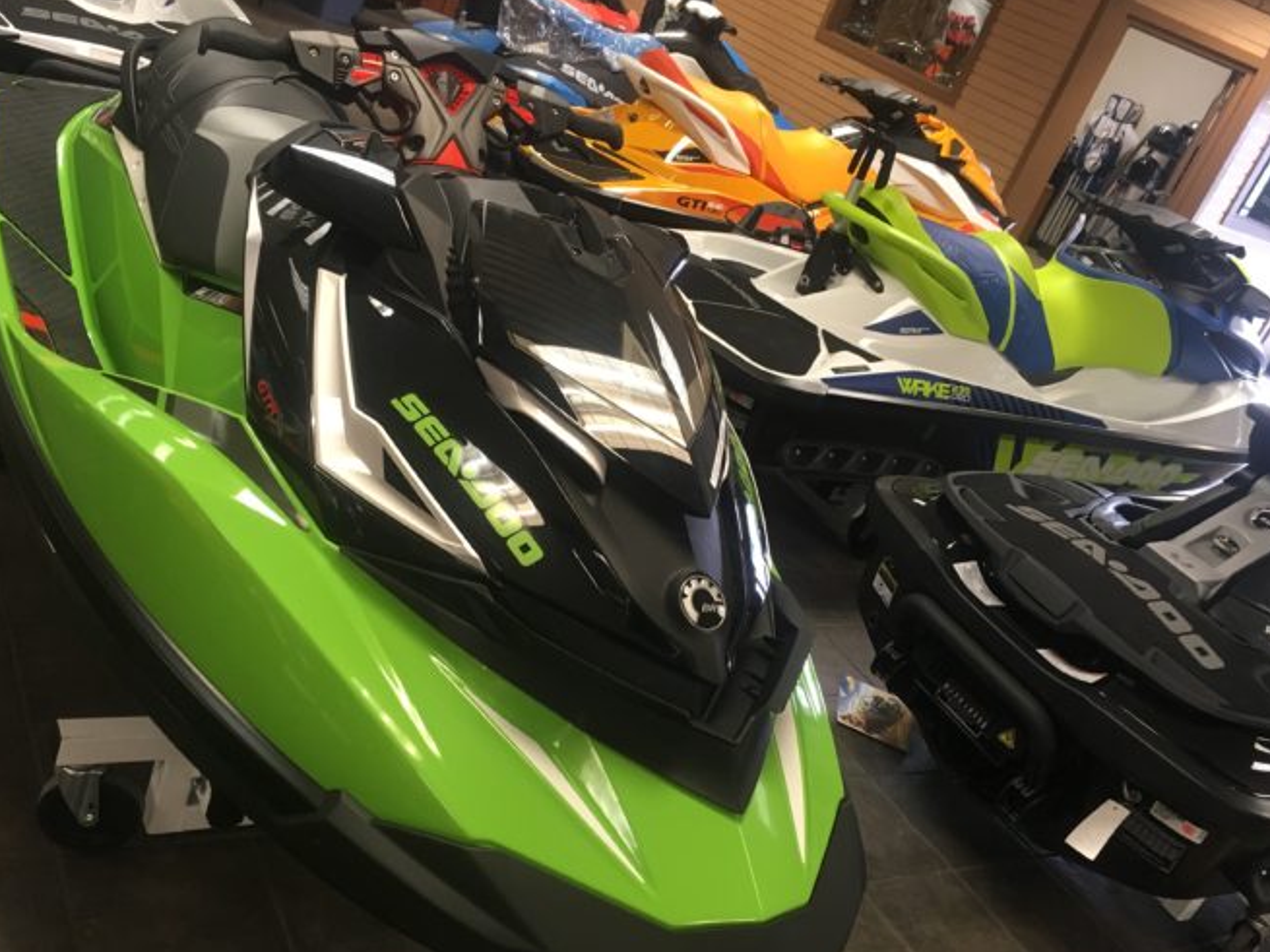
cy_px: 537
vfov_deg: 41.7
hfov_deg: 54.0
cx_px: 630
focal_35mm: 34
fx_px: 1247
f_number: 2.2
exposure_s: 1/30
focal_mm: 4.15
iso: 100
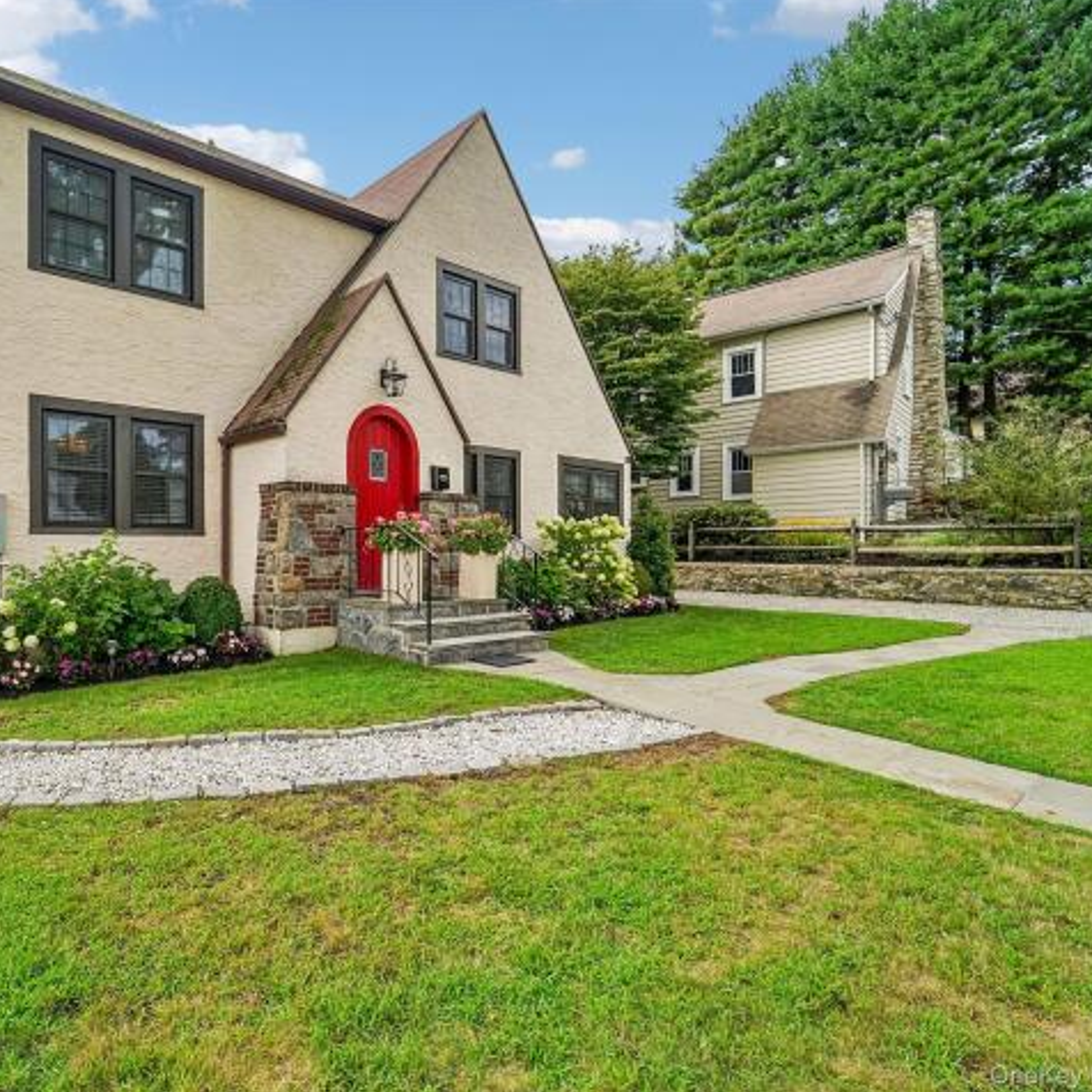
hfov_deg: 77.0
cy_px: 544
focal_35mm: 18
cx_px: 328
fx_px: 642
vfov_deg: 80.7
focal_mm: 14
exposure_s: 1/320
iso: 400
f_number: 8
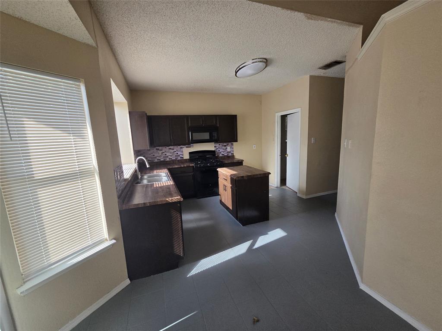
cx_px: 221
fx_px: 166
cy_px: 166
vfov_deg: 89.9
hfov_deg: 106.2
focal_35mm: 13
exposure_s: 1/556
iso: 100
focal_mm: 2.2
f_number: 2.2
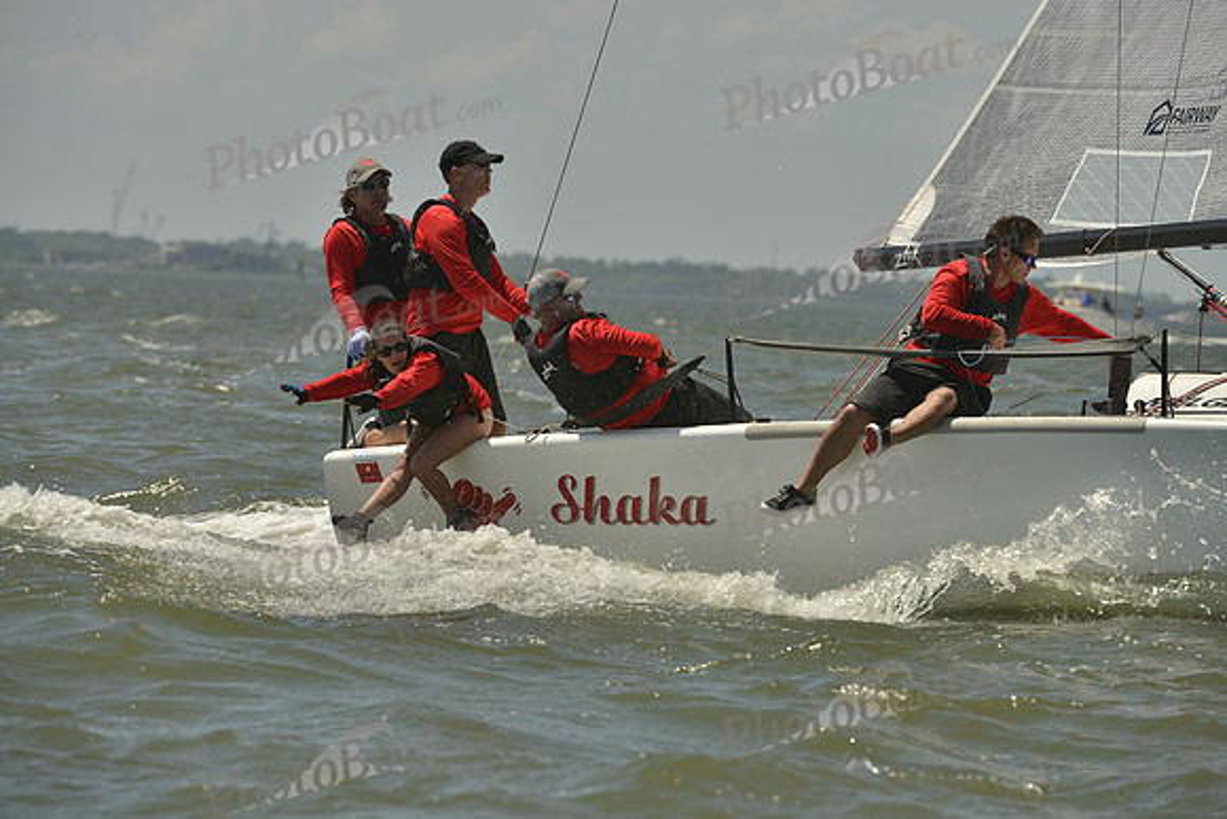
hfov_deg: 6.9
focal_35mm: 300
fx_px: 10227
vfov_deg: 4.6
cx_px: 614
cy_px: 410
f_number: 10
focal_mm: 300
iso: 280
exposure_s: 1/1250
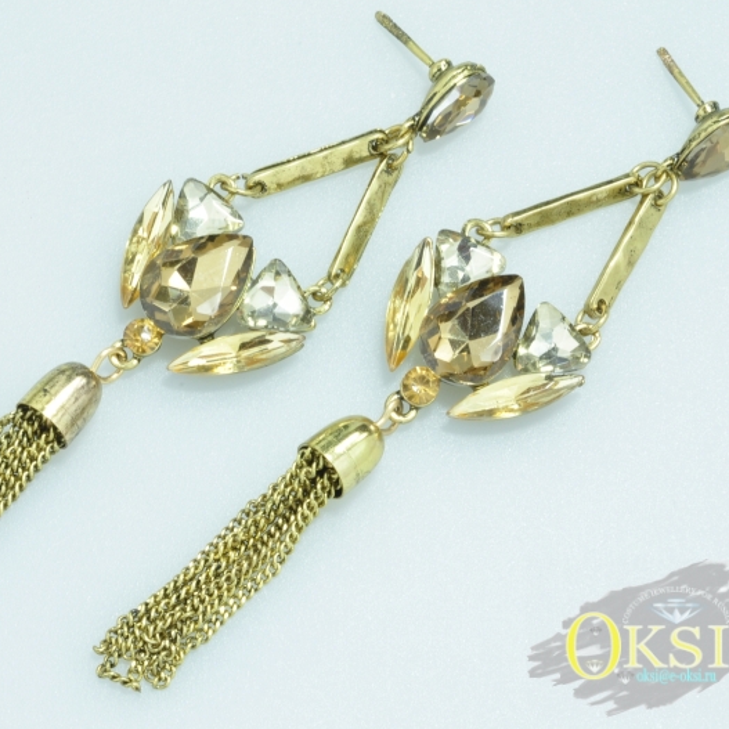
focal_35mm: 116
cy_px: 364
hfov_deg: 15.0
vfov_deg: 15.0
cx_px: 245
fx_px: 2764
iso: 200
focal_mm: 60
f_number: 32
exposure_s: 1.3
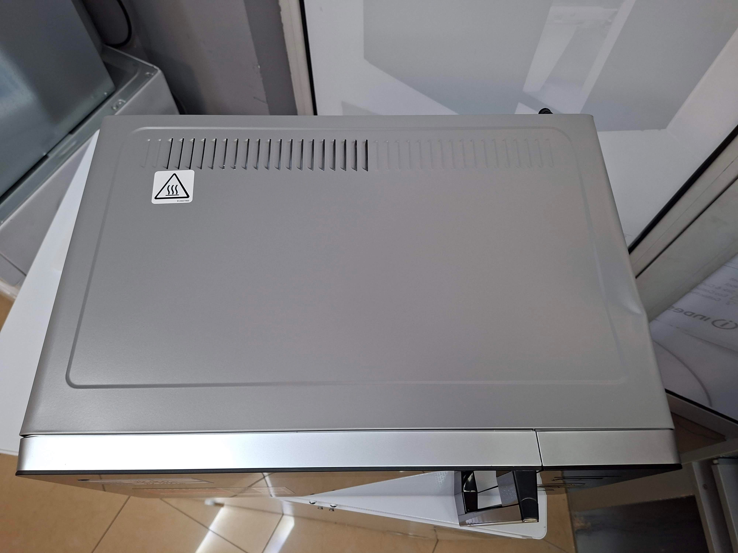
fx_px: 490
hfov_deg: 73.9
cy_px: 276
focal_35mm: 23
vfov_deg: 58.9
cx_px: 369
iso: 250
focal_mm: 5.54
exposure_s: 1/100
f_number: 1.8
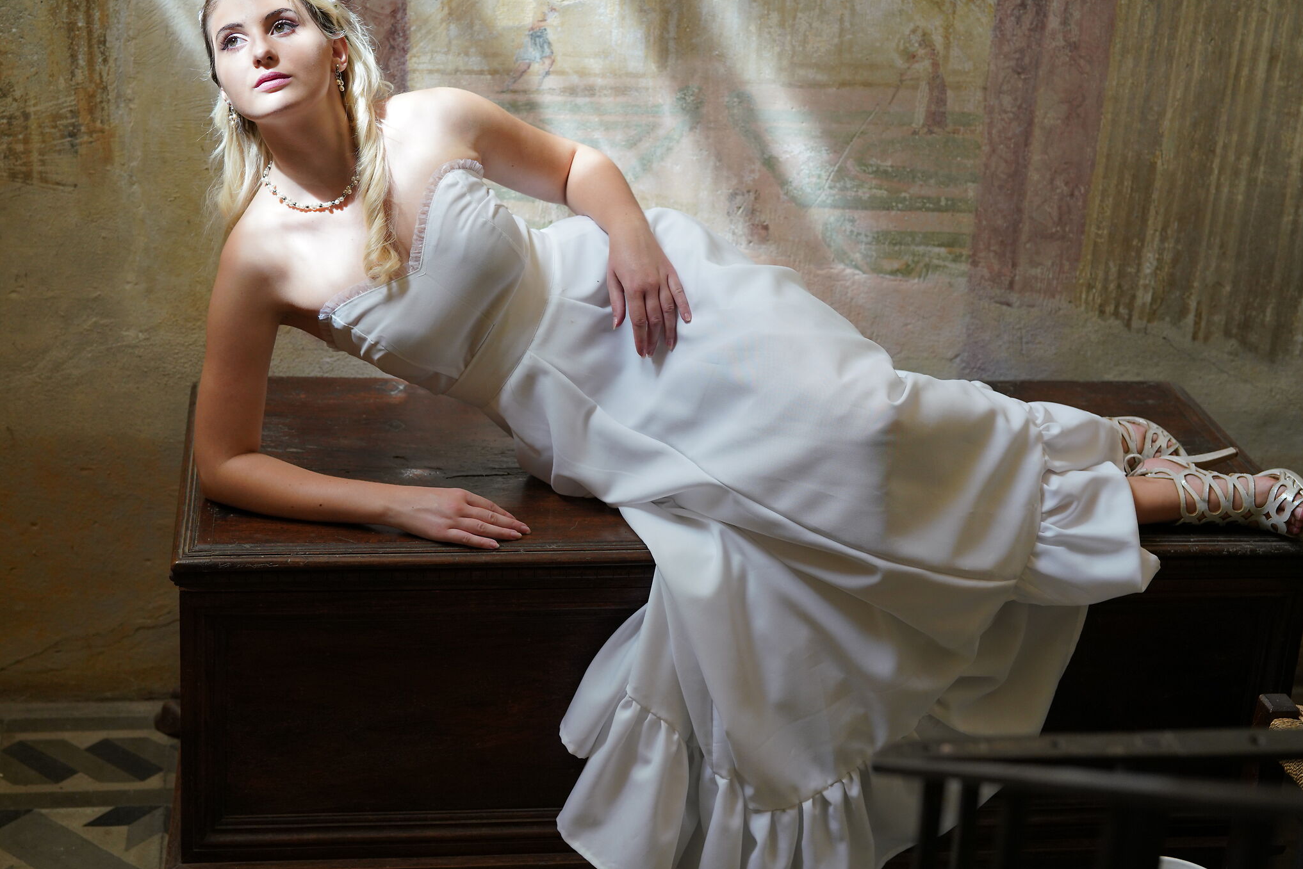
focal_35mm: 59
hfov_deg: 33.9
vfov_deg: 23.0
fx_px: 2136
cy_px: 368
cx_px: 604
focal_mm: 50
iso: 800
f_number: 2.8
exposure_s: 1/250
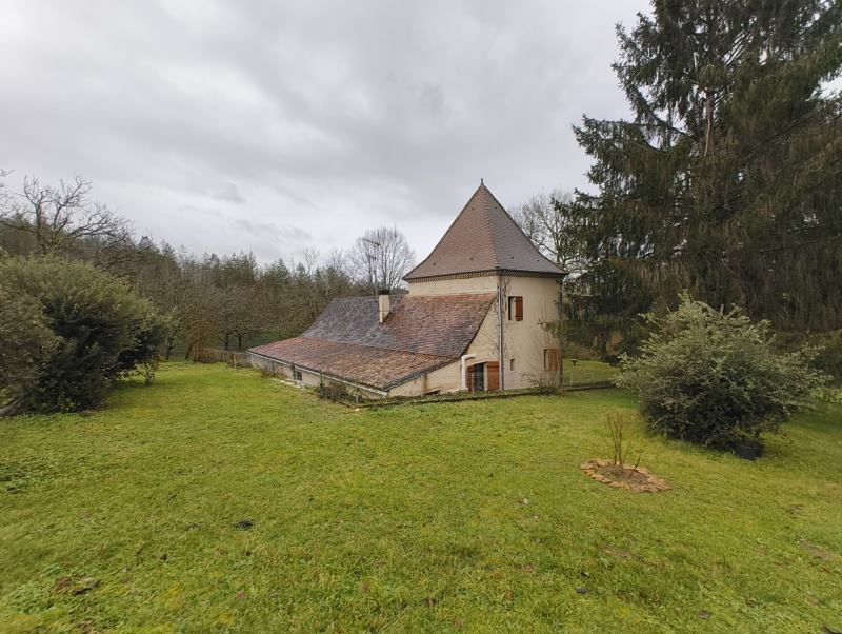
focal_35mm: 14
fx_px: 341
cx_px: 421
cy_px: 317
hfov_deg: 102.0
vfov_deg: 85.8
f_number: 2.2
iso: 152
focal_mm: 2.15
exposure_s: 1/100
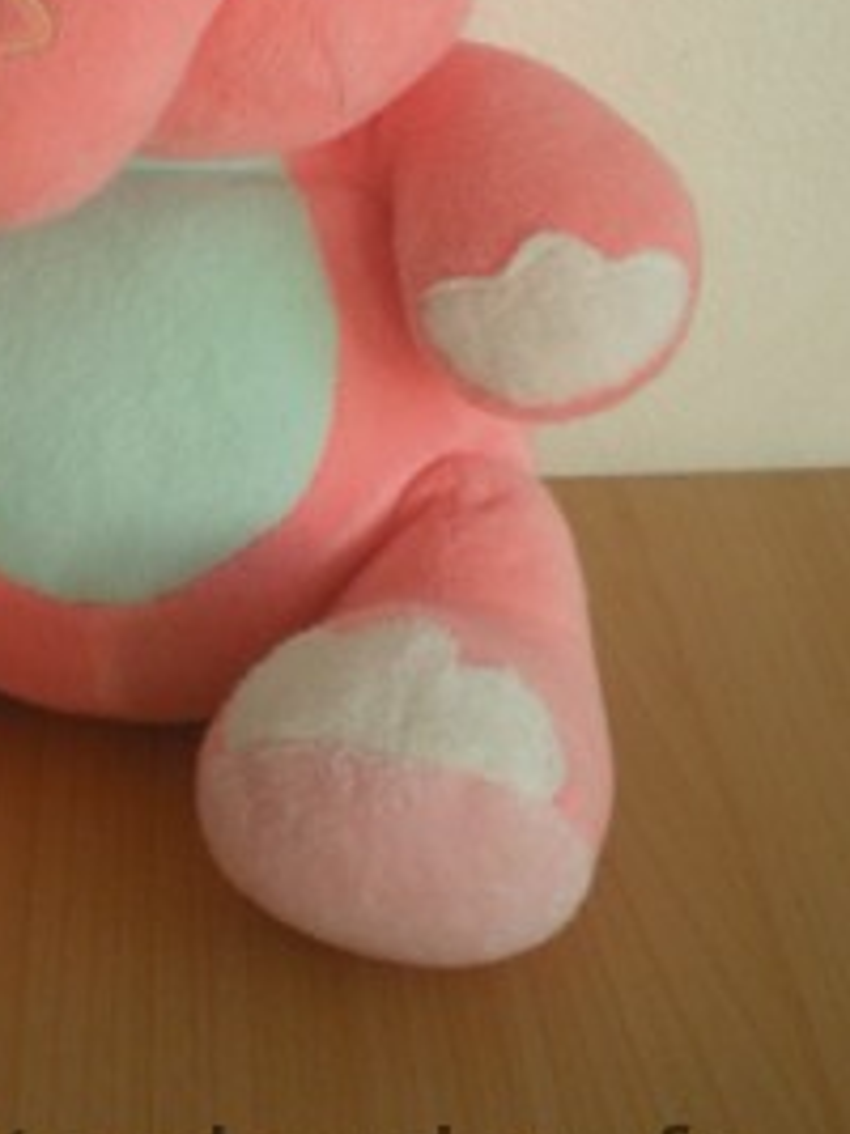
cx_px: 89
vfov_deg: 25.7
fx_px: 2425
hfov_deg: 19.5
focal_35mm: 74
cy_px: 157
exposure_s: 1/62.2
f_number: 3.1
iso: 194
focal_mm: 6.3
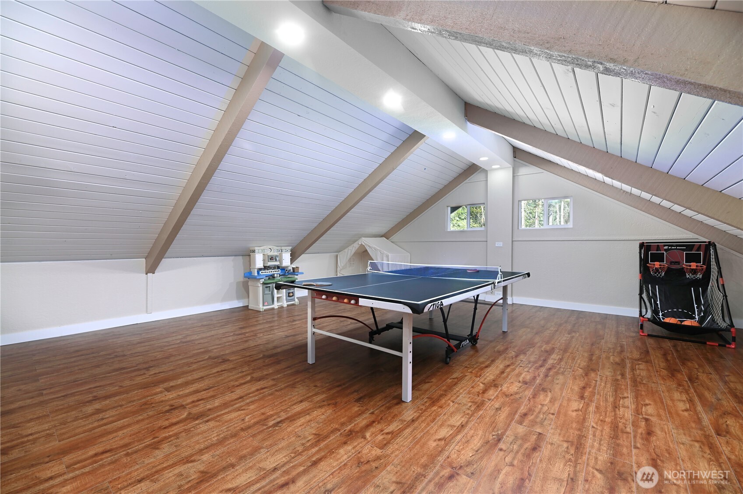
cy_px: 247
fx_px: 289
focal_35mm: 14
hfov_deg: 104.3
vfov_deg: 81.1
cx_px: 372
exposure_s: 1/100
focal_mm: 14
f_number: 6.3
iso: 250
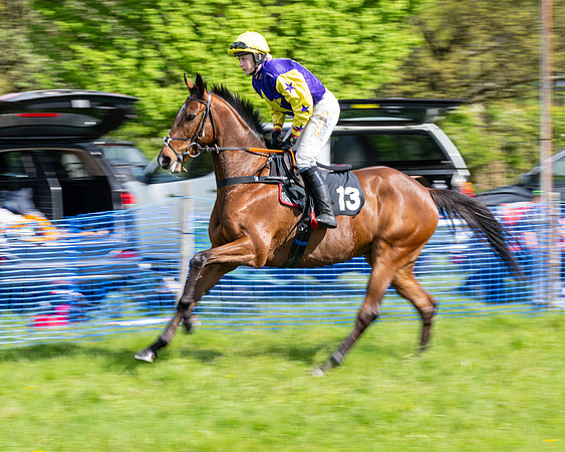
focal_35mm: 148
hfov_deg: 13.1
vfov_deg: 10.5
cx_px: 293
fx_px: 2467
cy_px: 232
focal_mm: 103
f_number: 8
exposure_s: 1/100
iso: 100
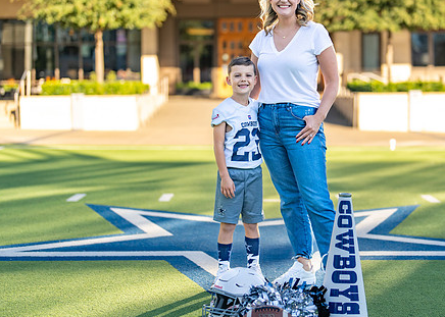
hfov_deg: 25.3
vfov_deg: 18.3
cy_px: 136
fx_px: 985
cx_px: 294
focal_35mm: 78
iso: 100
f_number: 1.2
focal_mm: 50
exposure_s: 1/2500
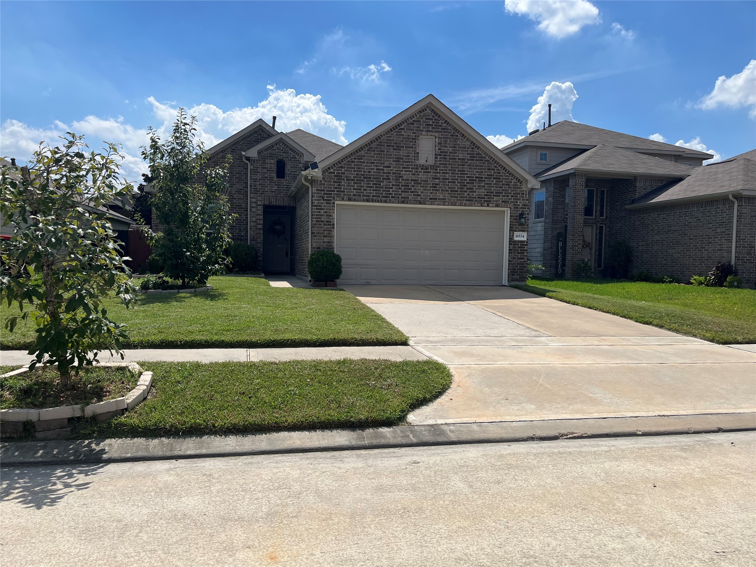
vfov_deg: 53.1
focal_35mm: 26
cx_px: 378
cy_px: 284
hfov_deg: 67.3
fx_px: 568
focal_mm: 5.1
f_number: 1.6
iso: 50
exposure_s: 1/6173
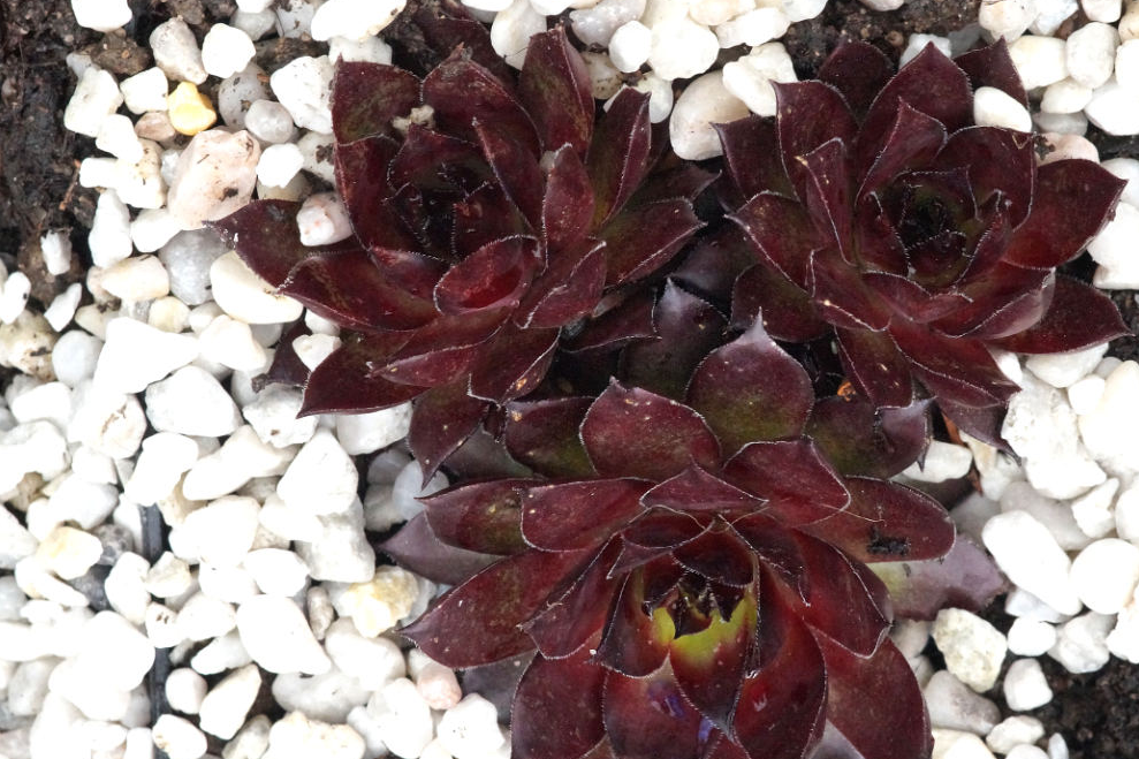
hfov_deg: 11.3
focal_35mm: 182
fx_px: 5757
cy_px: 435
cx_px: 681
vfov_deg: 7.5
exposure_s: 1/160
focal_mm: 100
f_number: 11
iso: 2000
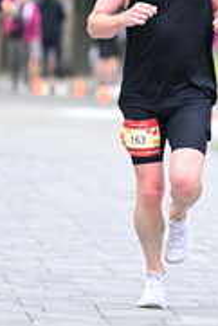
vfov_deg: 4.1
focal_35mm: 502
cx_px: 183
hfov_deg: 2.7
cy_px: 29
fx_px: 4551
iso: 1000
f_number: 2.8
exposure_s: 1/2000
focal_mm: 165
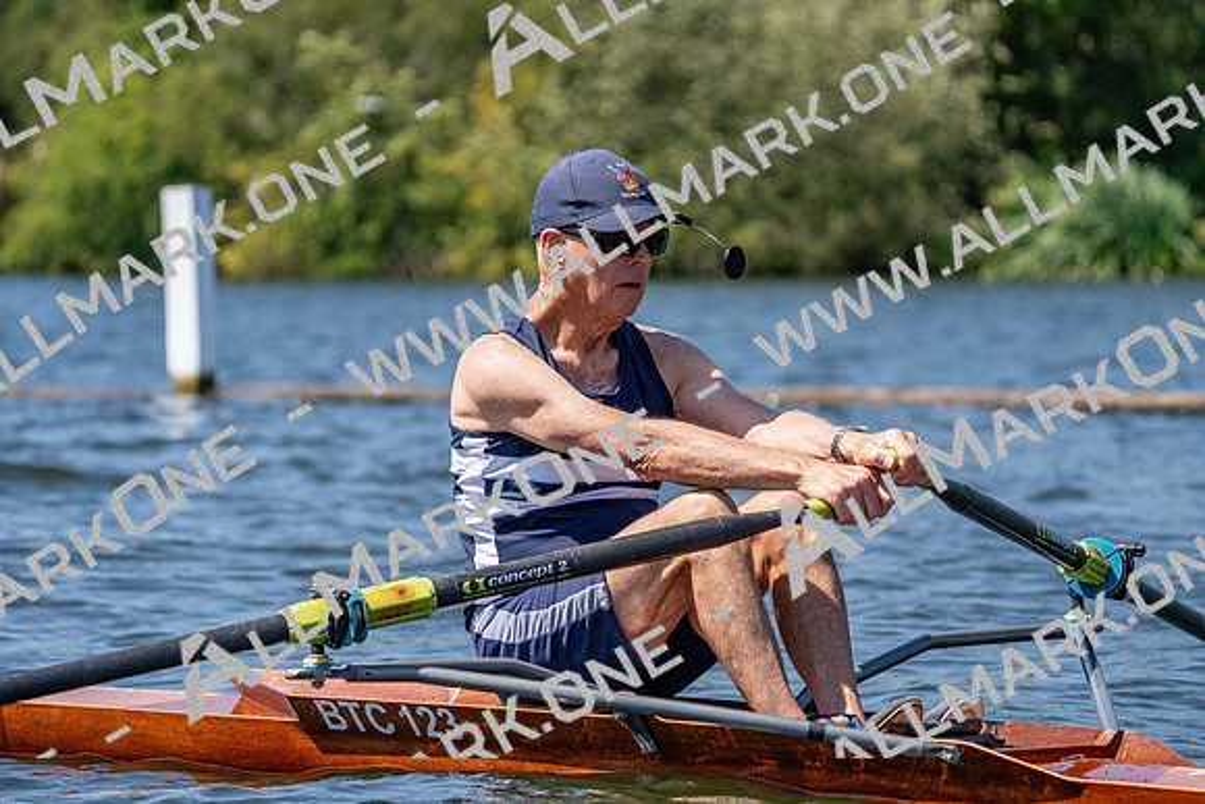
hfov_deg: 10.3
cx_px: 602
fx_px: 6696
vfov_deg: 6.9
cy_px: 402
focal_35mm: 200
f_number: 5.6
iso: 320
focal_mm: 200
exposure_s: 1/2000
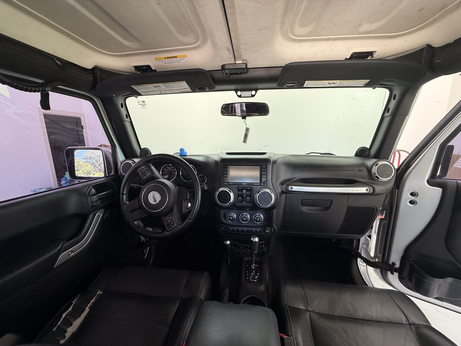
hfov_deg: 102.1
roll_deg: +0.6
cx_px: 230
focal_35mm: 14
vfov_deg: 85.7
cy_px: 173
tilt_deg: -11.2
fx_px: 186
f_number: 2.2
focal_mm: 2.22
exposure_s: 1/120
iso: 250
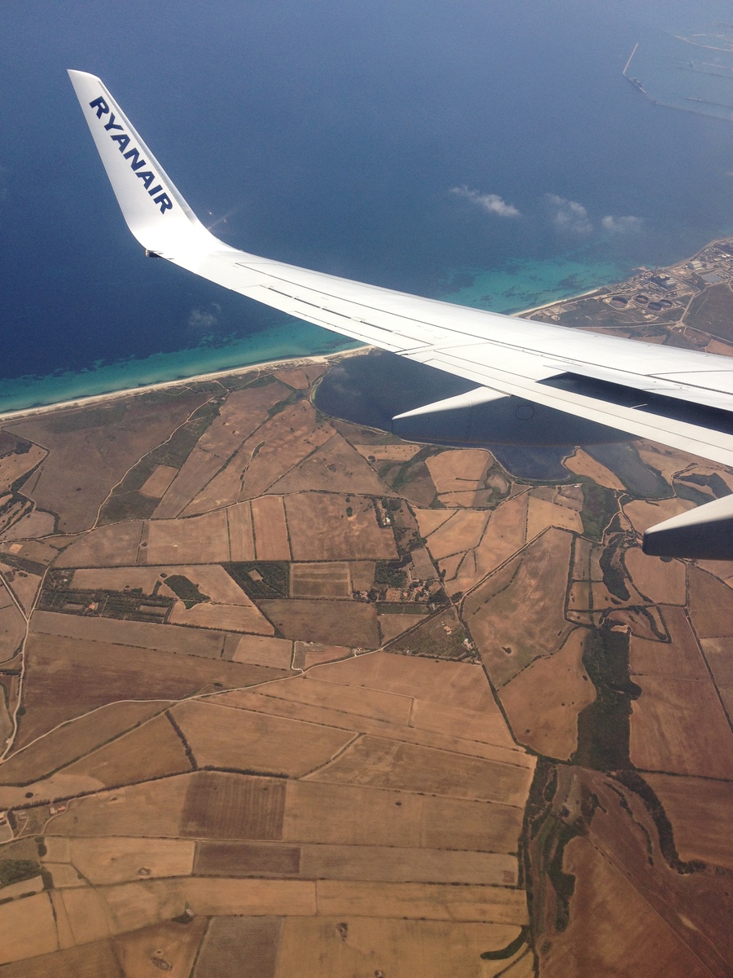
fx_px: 988
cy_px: 489
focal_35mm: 35
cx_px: 366
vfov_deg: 52.6
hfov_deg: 40.7
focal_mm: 4.28
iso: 50
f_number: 2.4
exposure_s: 1/1346
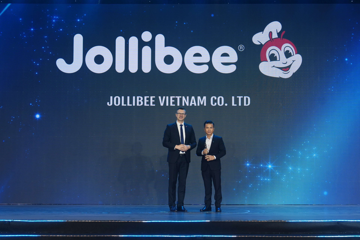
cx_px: 180
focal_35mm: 70
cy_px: 120
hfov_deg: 28.8
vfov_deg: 19.5
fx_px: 700
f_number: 3.5
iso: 640
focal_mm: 70
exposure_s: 1/200
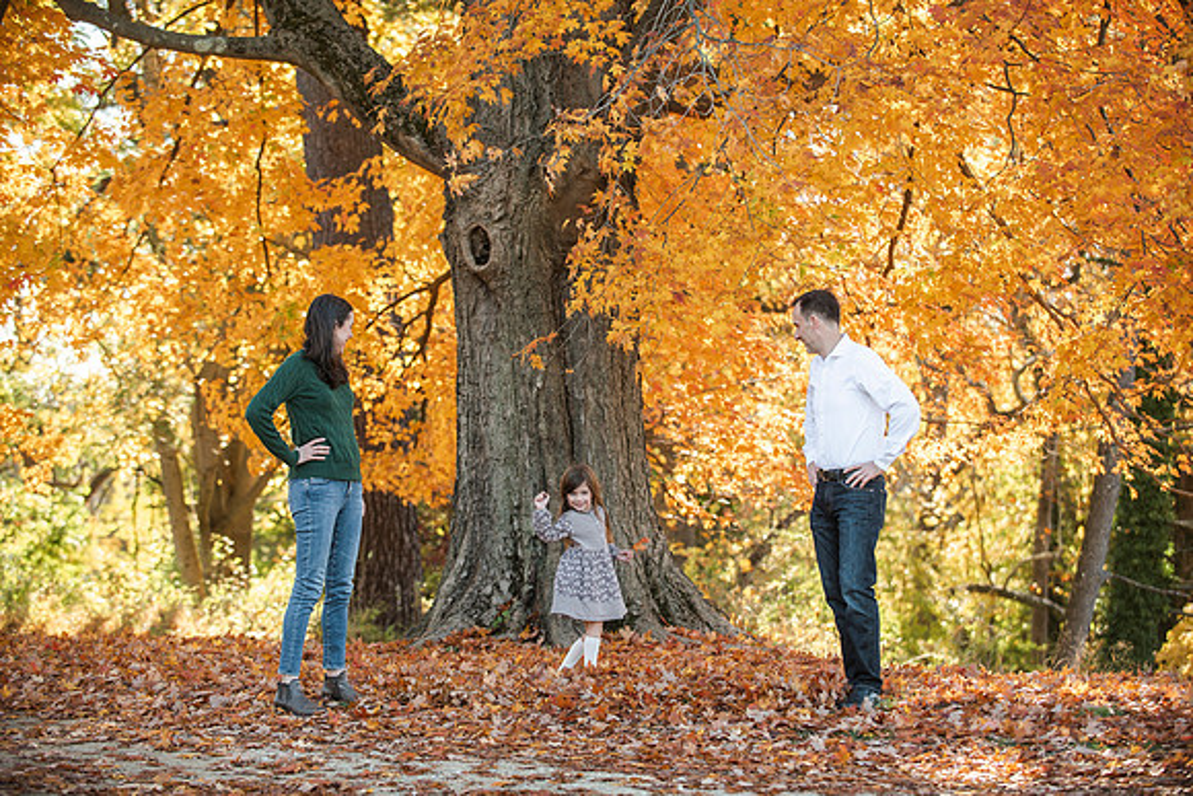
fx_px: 2850
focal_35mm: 86
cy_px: 398
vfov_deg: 15.9
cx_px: 596
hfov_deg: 23.6
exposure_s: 1/800
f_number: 3.2
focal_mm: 86
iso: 500
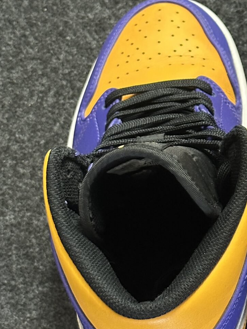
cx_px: 251
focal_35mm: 128
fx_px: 1218
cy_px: 221
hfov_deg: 11.5
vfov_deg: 15.4
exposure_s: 1/33
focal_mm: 6.86
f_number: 1.78
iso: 500
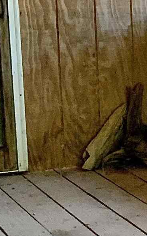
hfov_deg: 7.0
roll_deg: -2.1
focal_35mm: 143
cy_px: 88
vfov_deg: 14.6
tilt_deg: -9.9
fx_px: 917
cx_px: 579
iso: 100
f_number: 1.8
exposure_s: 1/60
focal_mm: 4.25
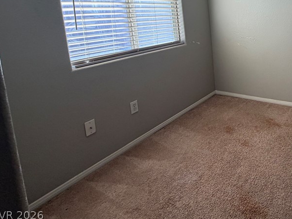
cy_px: 36
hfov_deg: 64.2
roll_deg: +3.8
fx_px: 202
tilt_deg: -5.9
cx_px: 241
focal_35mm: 24
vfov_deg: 52.2
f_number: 2.2
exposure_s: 1/121
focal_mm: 2.22
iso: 80
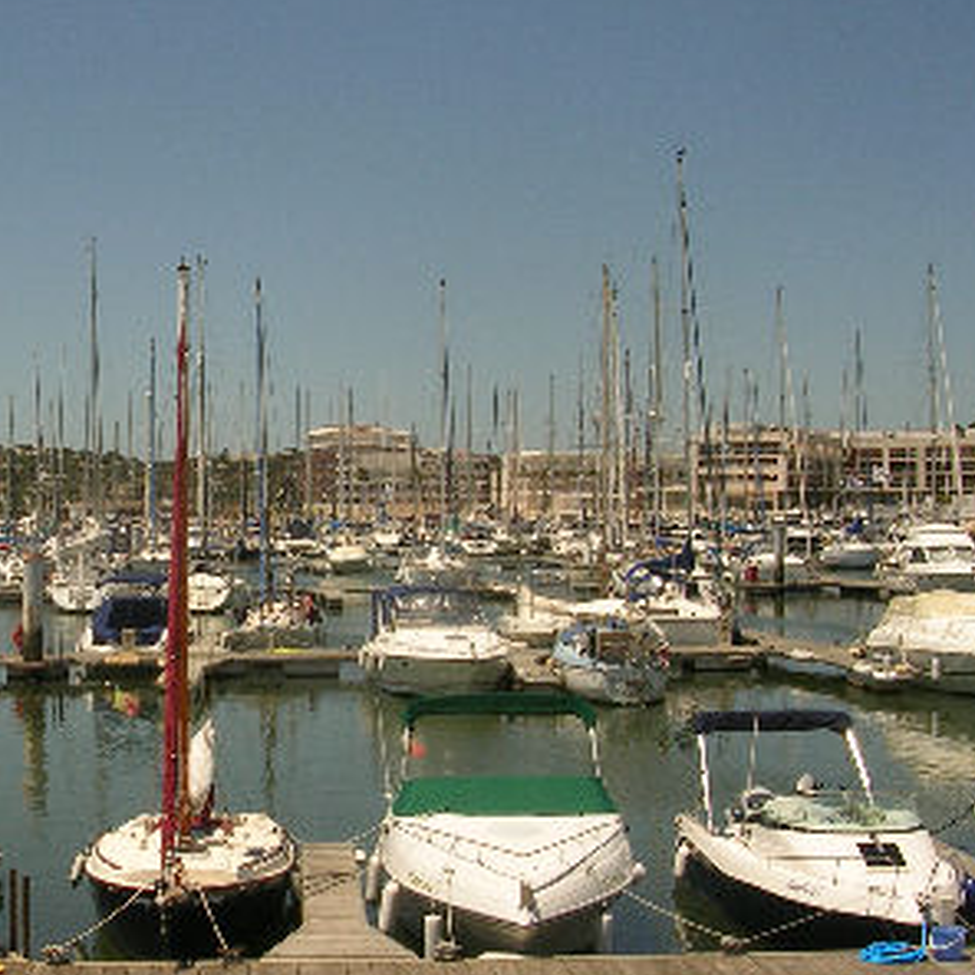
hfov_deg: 29.0
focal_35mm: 58
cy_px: 501
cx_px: 208
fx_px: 1848
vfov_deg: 29.6
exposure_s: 1/493
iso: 50
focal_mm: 5.8
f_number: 5.6
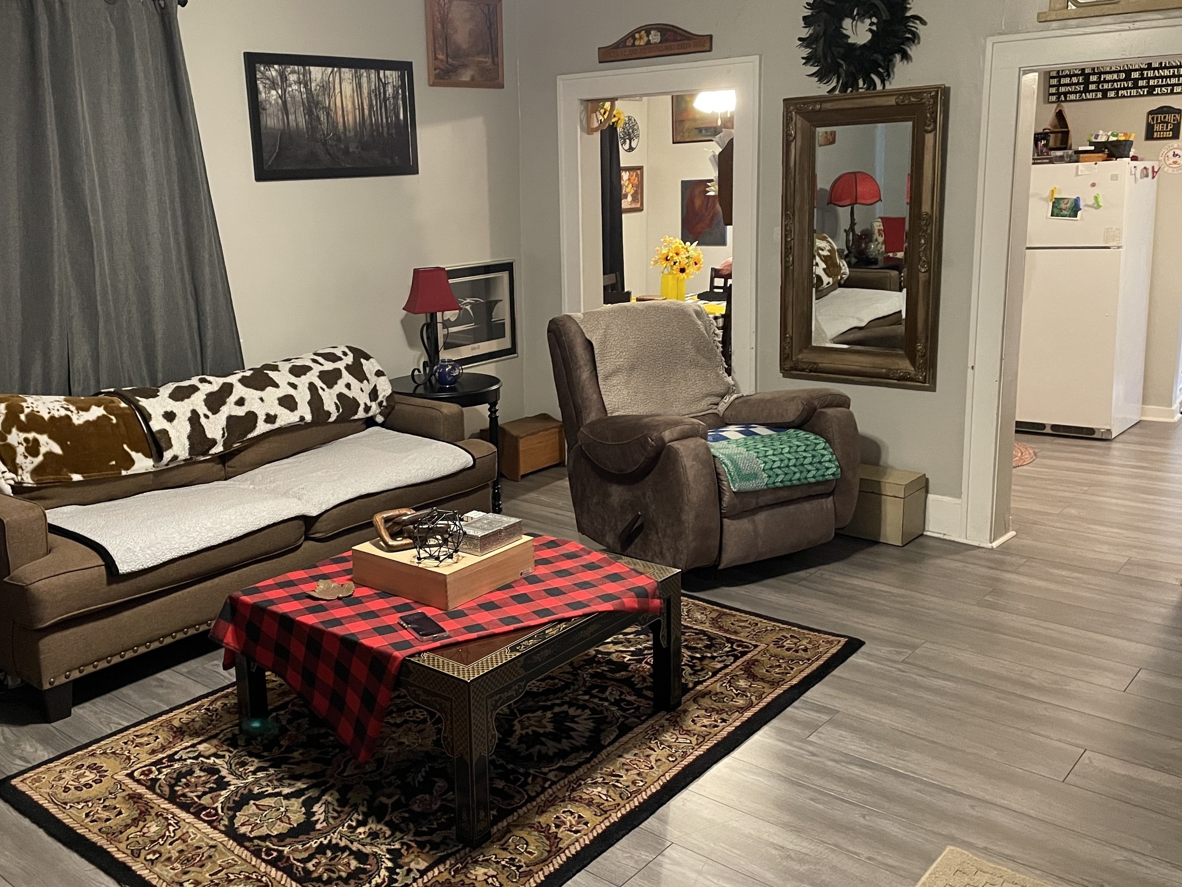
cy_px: 411
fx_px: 1093
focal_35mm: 32
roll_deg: +2.8
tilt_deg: -12.2
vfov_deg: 44.1
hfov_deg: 56.5
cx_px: 493
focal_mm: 4.2
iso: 640
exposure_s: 1/40
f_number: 1.6
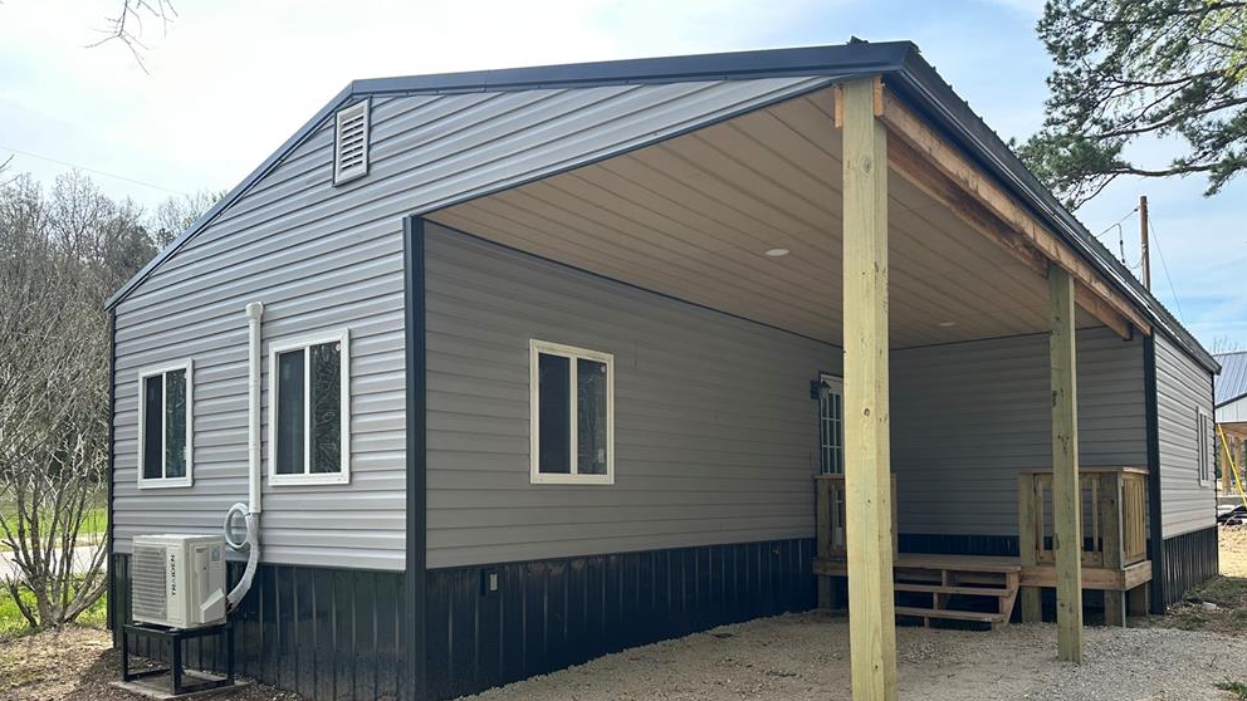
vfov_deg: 42.4
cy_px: 461
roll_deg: +0.6
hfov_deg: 69.8
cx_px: 608
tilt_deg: +2.2
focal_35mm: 27
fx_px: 893
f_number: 1.78
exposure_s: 1/1541
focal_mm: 6.86
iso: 80
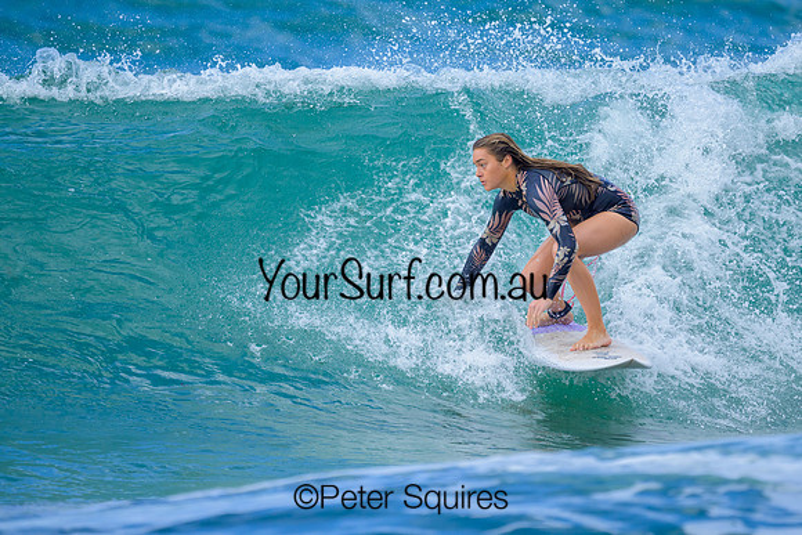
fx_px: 21501
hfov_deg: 2.1
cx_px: 468
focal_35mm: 965
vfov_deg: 1.4
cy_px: 233
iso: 560
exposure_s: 1/2000
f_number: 6.3
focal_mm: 800
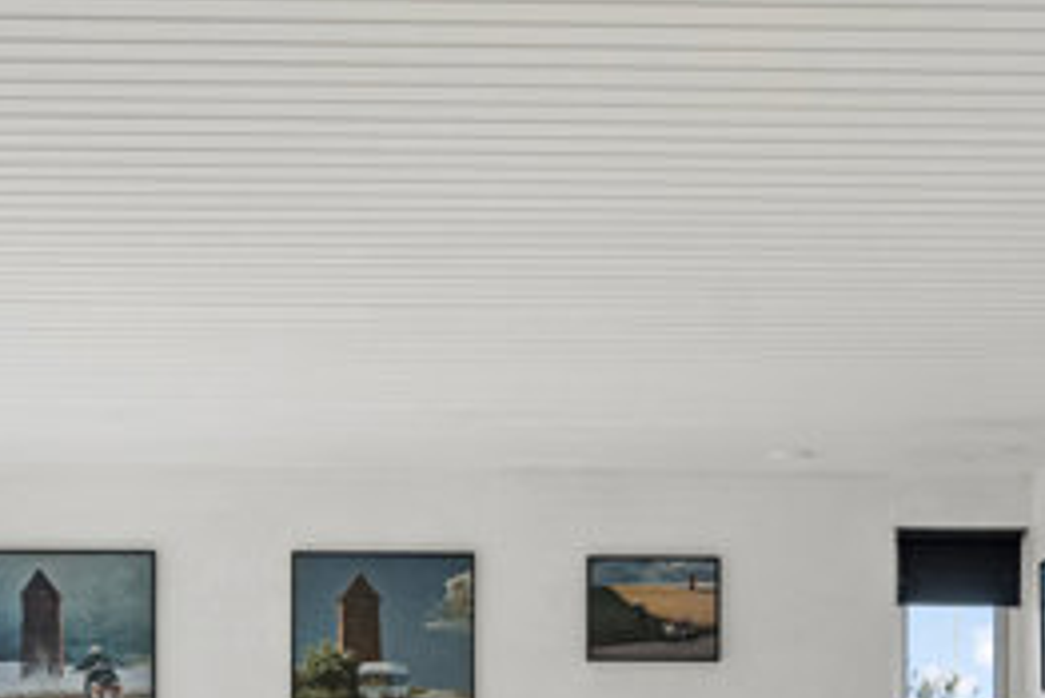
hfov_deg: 34.4
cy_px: 760
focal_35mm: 58
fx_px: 1684
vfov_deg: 22.2
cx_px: 443
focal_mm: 19
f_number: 5.6
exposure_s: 1/100
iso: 400
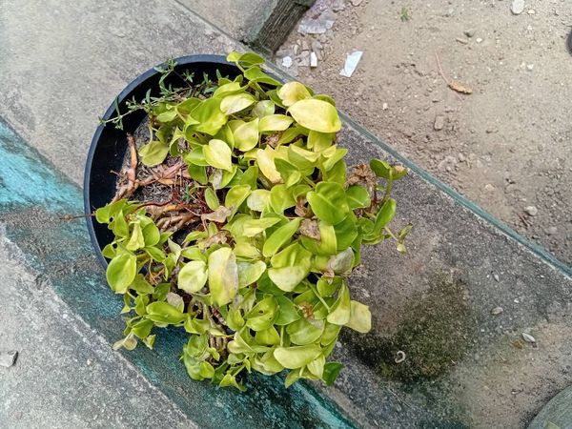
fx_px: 430
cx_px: 286
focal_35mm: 26
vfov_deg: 53.1
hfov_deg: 67.3
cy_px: 214
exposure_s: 1/113
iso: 25
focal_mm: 3.97
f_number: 1.8
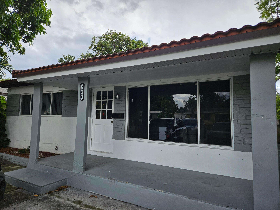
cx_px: 140
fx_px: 186
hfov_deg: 73.9
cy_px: 105
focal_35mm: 23
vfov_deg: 58.9
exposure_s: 1/957
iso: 25
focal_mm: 5.4
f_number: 1.8
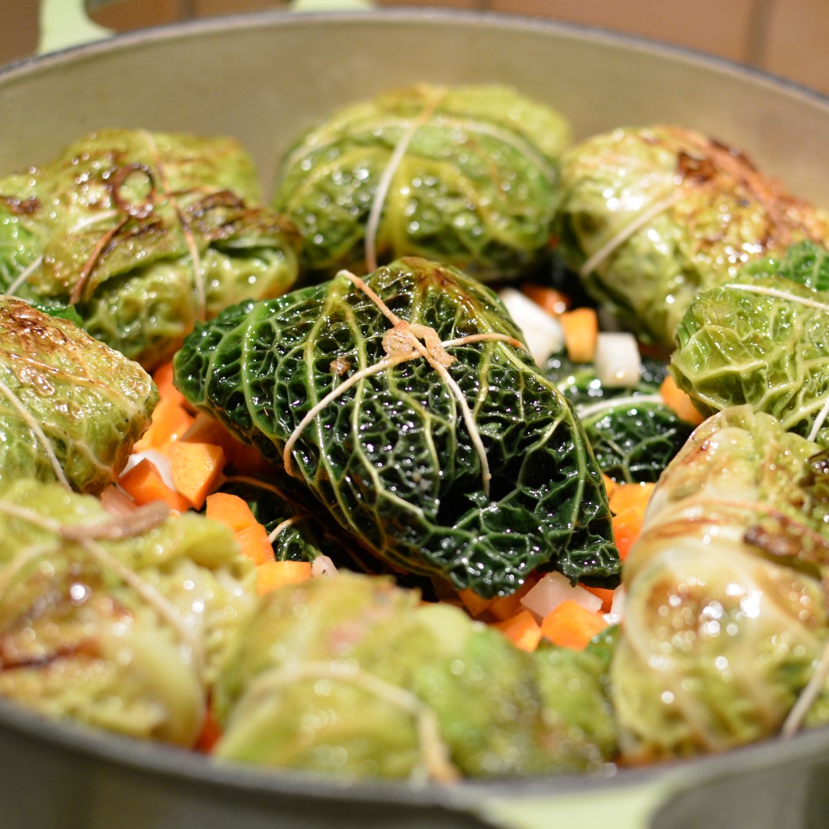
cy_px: 414
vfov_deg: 25.5
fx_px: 1833
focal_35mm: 68
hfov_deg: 25.4
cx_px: 498
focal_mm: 35
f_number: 2.8
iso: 1000
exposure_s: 1/125
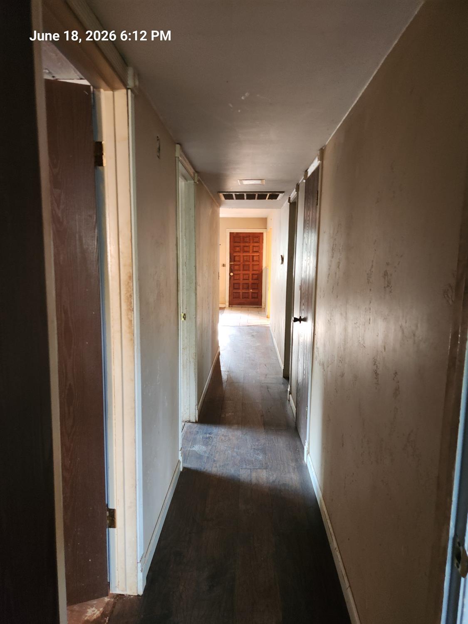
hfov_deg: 58.9
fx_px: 415
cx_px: 234
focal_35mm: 23
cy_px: 312
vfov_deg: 73.9
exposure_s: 1/30
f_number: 1.8
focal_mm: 5.4
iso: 500
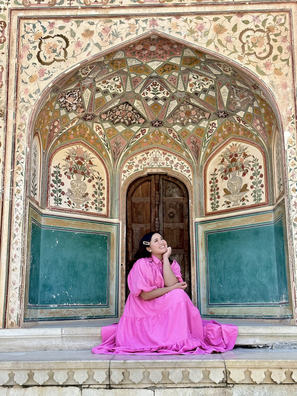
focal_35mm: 48
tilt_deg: +12.9
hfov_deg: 30.3
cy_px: 198
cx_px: 148
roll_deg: +0.8
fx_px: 549
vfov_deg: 39.7
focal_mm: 6.86
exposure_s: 1/719
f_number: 1.78
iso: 64
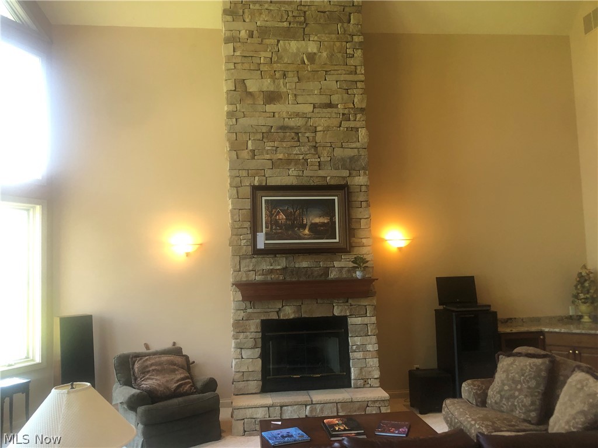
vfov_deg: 49.7
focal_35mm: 28
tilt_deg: +2.4
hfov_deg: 63.4
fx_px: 484
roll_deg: +1.2
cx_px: 299
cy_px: 224
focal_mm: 3.99
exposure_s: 1/60
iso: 125
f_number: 1.8
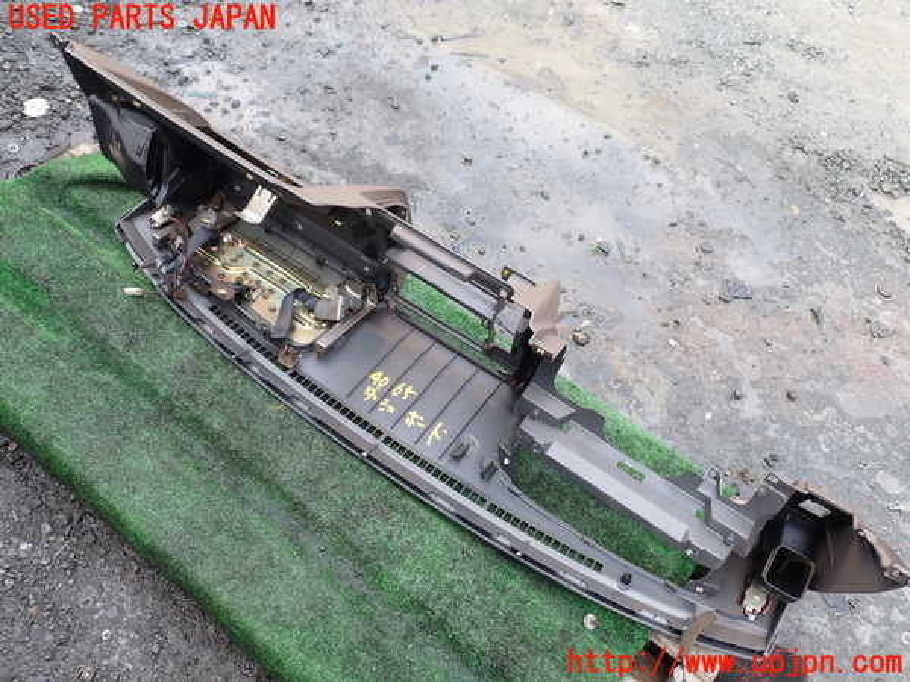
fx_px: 789
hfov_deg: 60.0
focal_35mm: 30
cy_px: 341
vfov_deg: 46.8
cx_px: 455
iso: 100
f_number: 3.2
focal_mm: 5.4
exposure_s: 1/200
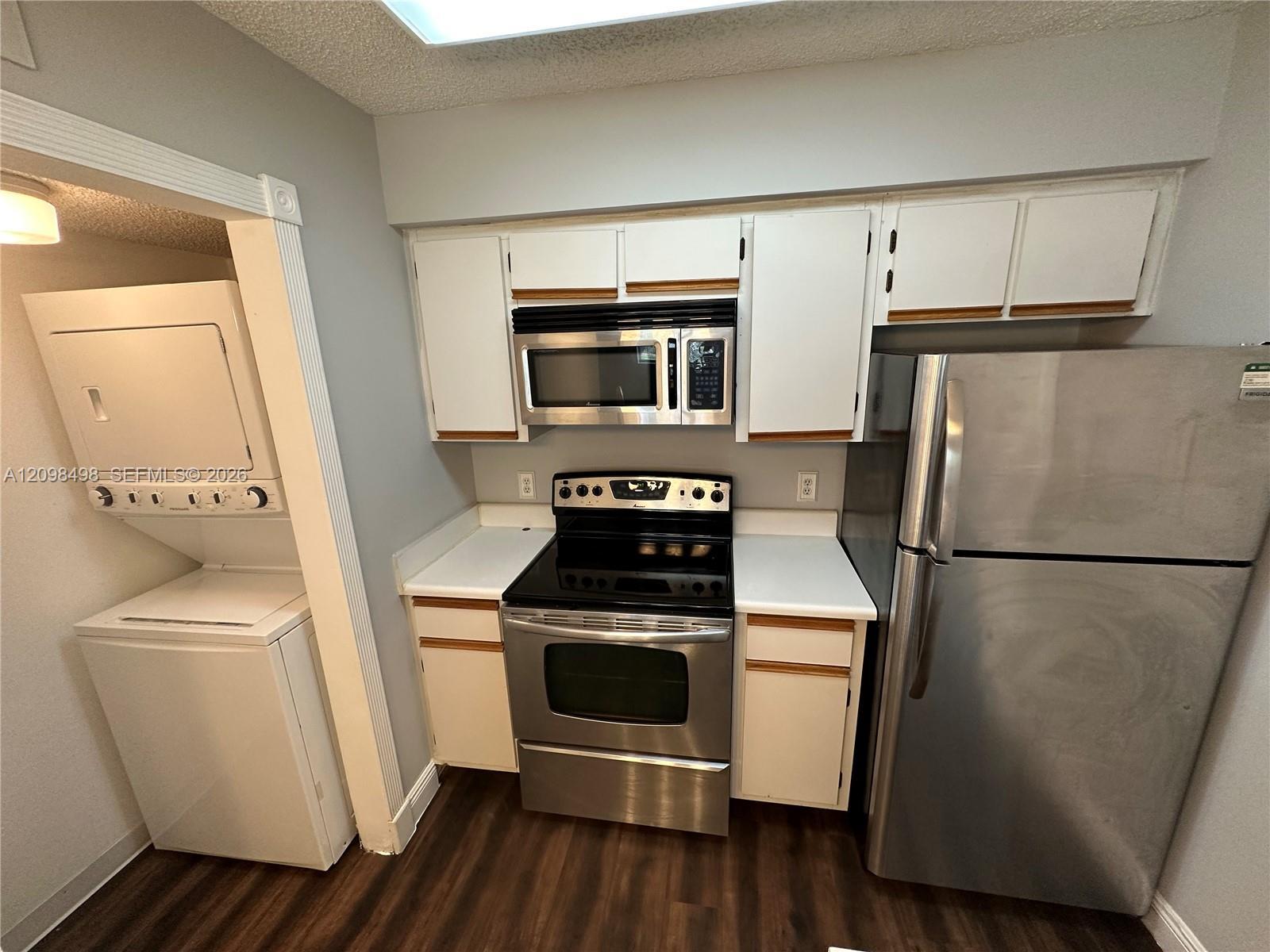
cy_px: 476
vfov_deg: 85.7
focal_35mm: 14
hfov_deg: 102.1
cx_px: 635
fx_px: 514
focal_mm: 2.22
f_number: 2.2
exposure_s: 1/60
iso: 200
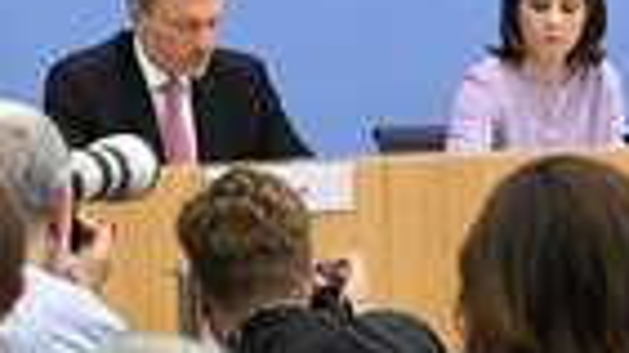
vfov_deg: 3.9
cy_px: 71
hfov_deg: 6.9
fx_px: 5149
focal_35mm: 309
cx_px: 899
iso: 5000
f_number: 6.3
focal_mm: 92
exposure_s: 1/640
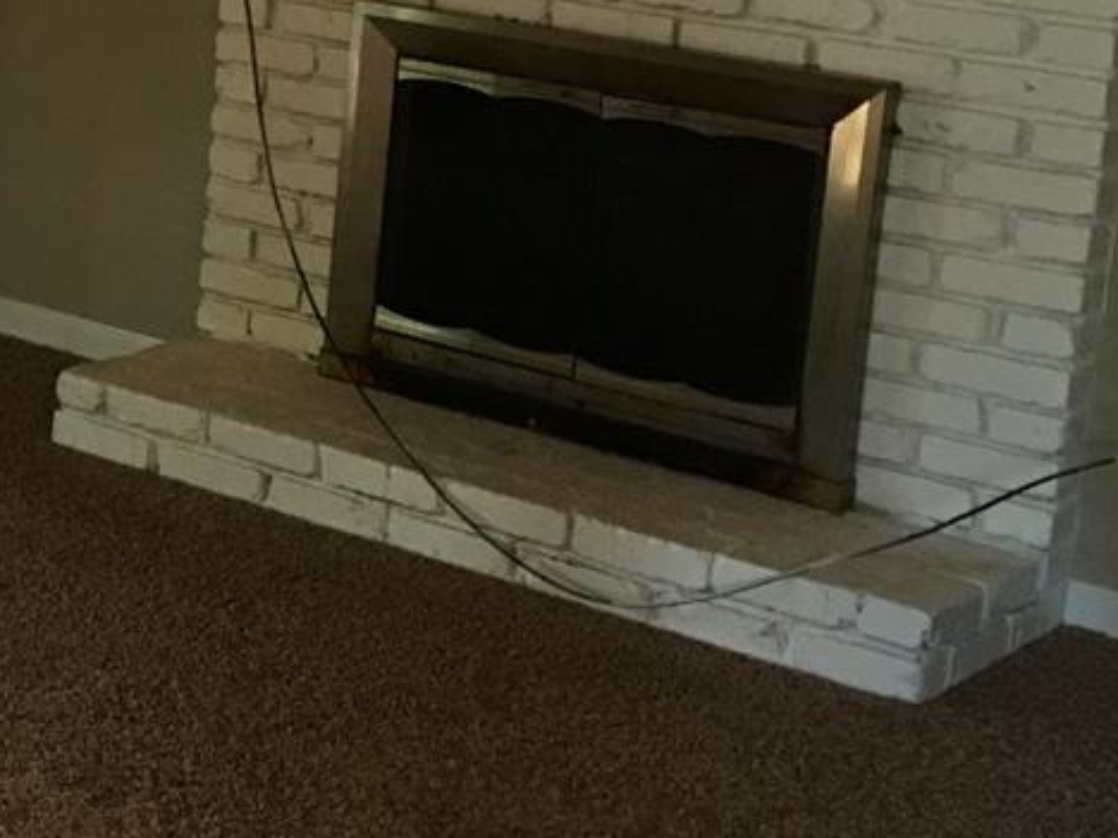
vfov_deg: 15.6
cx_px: -494
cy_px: 2
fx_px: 3004
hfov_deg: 18.9
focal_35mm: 93
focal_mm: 4.15
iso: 64
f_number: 2.2
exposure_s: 1/15
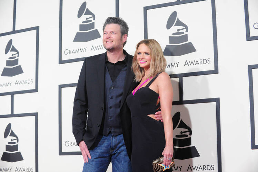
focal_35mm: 70
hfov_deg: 28.9
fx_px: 501
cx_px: 129
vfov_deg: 19.4
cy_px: 86
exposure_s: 1/1600
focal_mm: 70
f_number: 4.5
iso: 6400
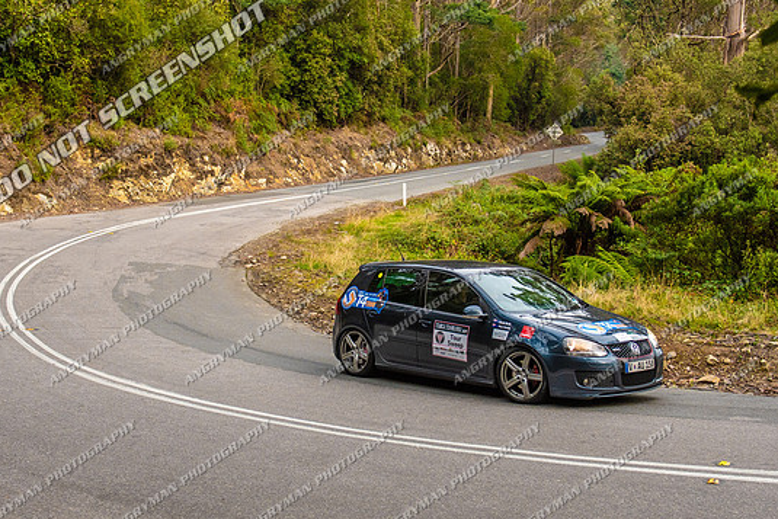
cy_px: 257
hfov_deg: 38.2
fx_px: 1124
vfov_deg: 26.0
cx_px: 361
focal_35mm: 52
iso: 500
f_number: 3.5
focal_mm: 32
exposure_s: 1/1250
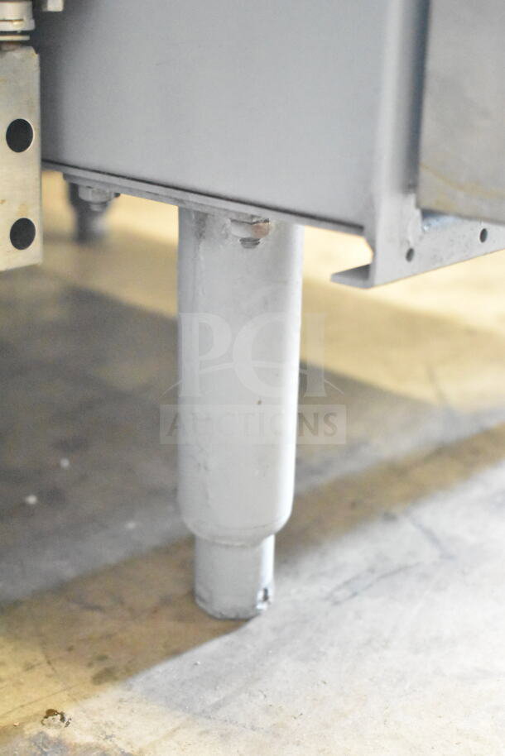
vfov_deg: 37.8
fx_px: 1104
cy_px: 378
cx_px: 252
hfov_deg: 25.8
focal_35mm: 52
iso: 22800
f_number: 4.5
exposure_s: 1/60
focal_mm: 35
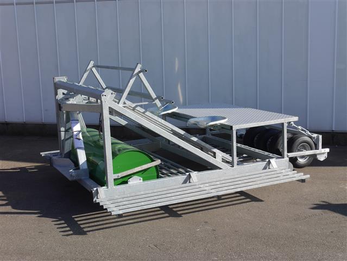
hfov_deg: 34.3
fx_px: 562
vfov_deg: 26.1
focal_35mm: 56
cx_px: 174
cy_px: 130
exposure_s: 1/320
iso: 160
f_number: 8
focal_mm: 28
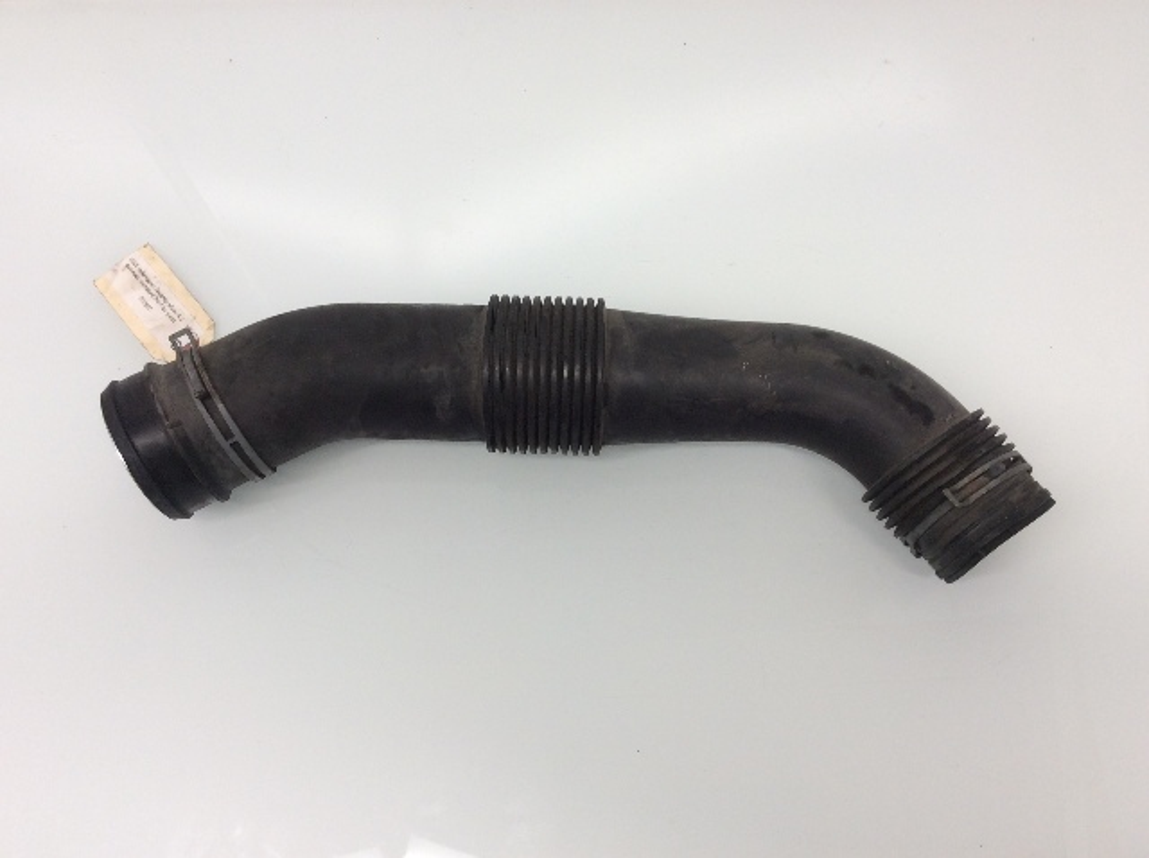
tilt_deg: -71.3
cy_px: 429
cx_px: 574
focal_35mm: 32
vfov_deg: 44.1
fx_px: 1061
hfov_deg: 56.9
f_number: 2.4
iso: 40
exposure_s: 1/60
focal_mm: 3.3
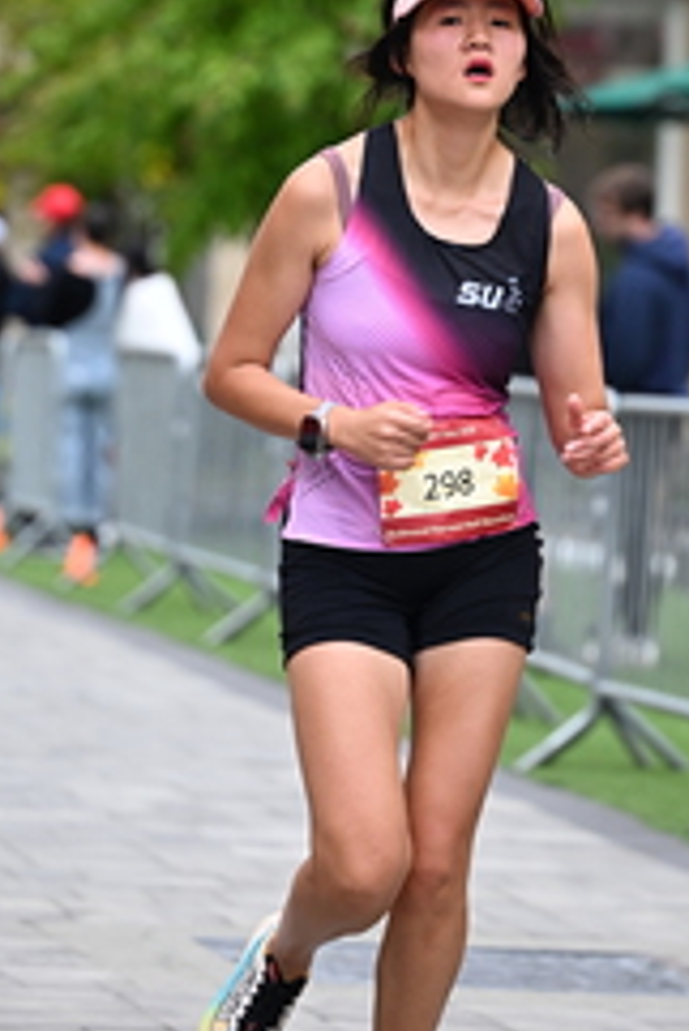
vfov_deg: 8.2
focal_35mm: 251
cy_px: 163
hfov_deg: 5.5
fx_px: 7195
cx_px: 524
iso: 640
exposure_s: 1/2000
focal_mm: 110
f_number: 2.8
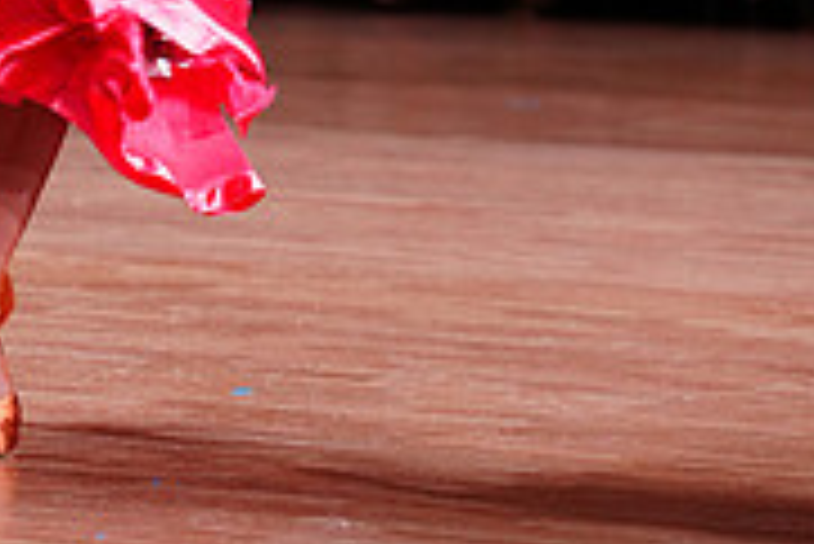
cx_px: 79
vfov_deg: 3.7
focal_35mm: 368
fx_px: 8327
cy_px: -450
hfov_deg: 5.6
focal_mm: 115
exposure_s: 1/400
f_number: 2.8
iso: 1600
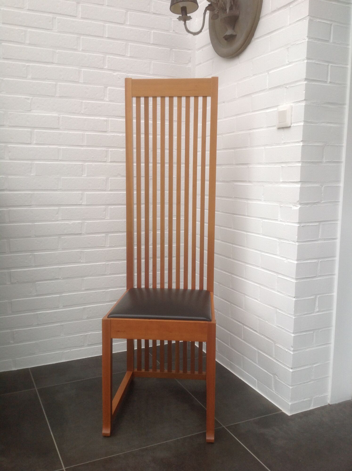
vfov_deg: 52.7
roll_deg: -1.4
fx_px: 476
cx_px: 176
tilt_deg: -6.3
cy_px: 236
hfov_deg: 40.6
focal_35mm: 35
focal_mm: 4.28
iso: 50
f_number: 2.4
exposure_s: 1/15
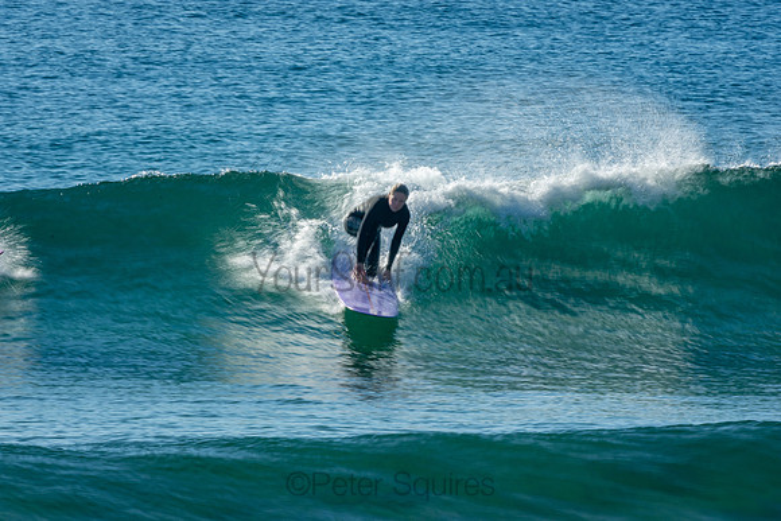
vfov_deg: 2.3
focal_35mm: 600
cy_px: 260
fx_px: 13019
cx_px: 390
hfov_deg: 3.4
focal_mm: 400
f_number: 22
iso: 100
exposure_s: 1/30
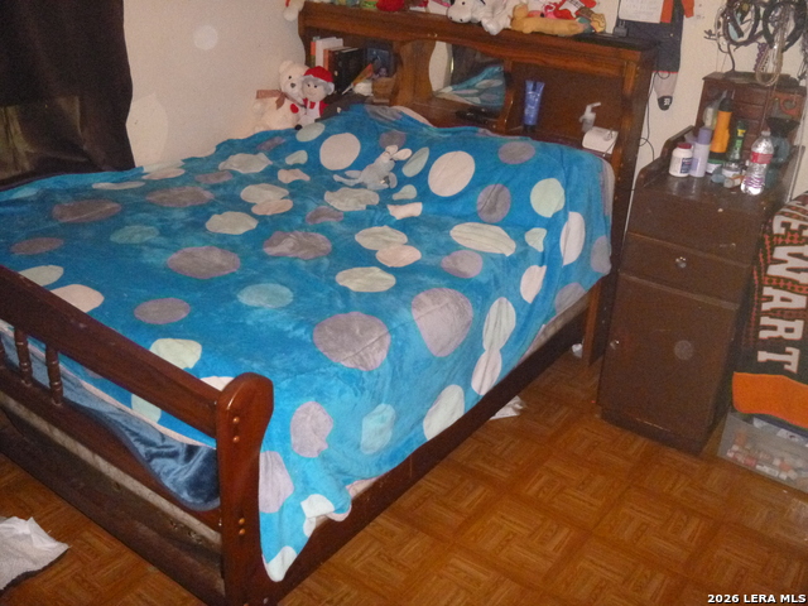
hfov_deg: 51.4
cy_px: 303
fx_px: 840
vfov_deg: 39.7
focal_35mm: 36
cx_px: 404
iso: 1000
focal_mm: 6.4
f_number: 4.4
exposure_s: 1/60
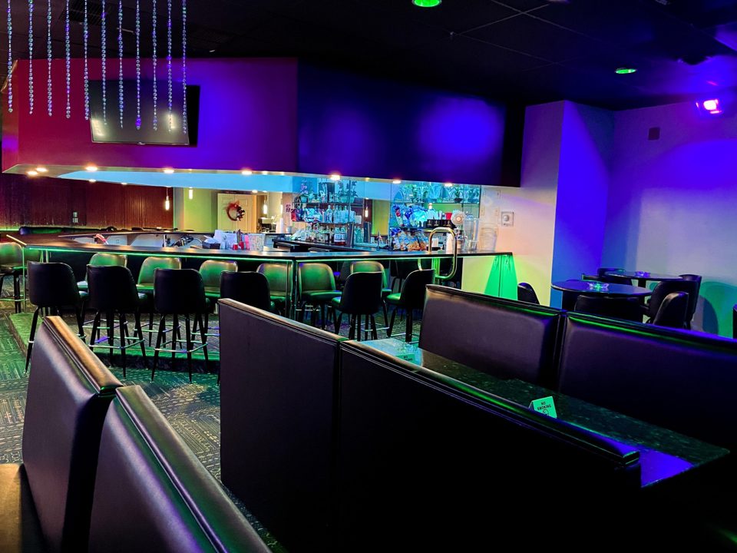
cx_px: 368
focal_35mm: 26
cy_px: 276
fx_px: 554
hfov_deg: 67.3
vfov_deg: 53.1
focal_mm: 4.2
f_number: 1.6
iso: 640
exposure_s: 1/25
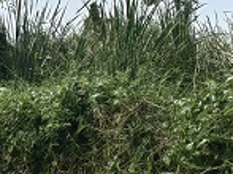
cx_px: -71
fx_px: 921
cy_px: 85
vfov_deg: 10.8
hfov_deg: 13.9
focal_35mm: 137
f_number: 1.8
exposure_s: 1/6061
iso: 50
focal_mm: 5.54
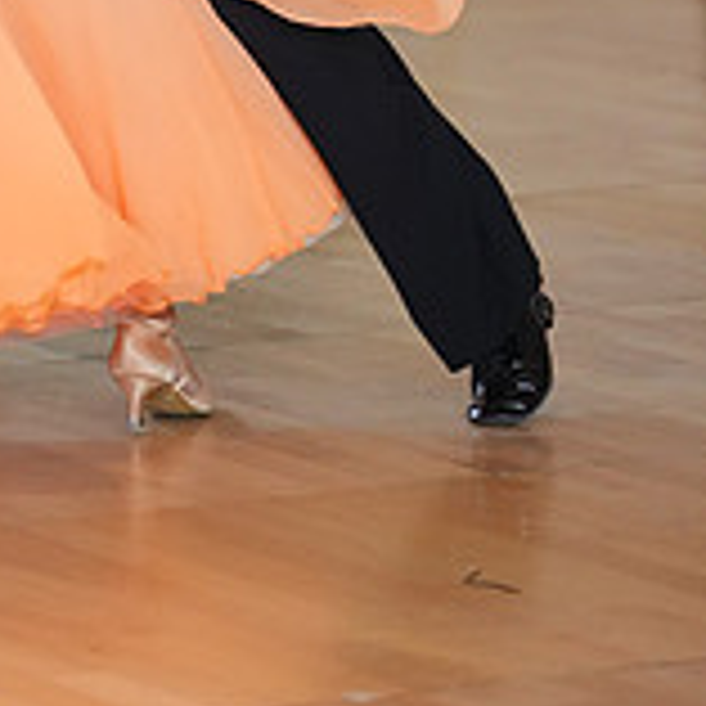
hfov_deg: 5.5
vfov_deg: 5.5
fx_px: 7268
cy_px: -454
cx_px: -47
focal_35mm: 315
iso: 2000
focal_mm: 100
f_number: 2
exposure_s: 1/500
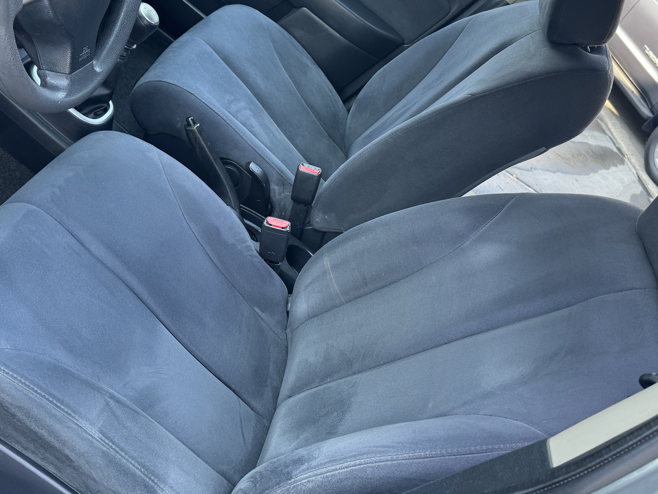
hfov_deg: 50.1
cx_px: 316
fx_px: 703
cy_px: 182
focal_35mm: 37
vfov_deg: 38.4
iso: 100
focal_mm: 6.76
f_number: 1.78
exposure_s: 1/121
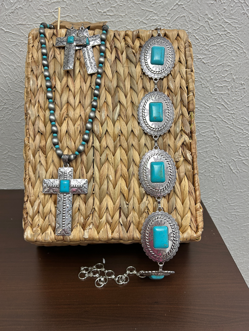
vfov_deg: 67.3
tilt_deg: -27.1
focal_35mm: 26
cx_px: 124
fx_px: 249
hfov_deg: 53.1
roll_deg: -0.3
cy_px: 166
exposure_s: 1/120
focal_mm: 5.7
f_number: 1.5
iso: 80
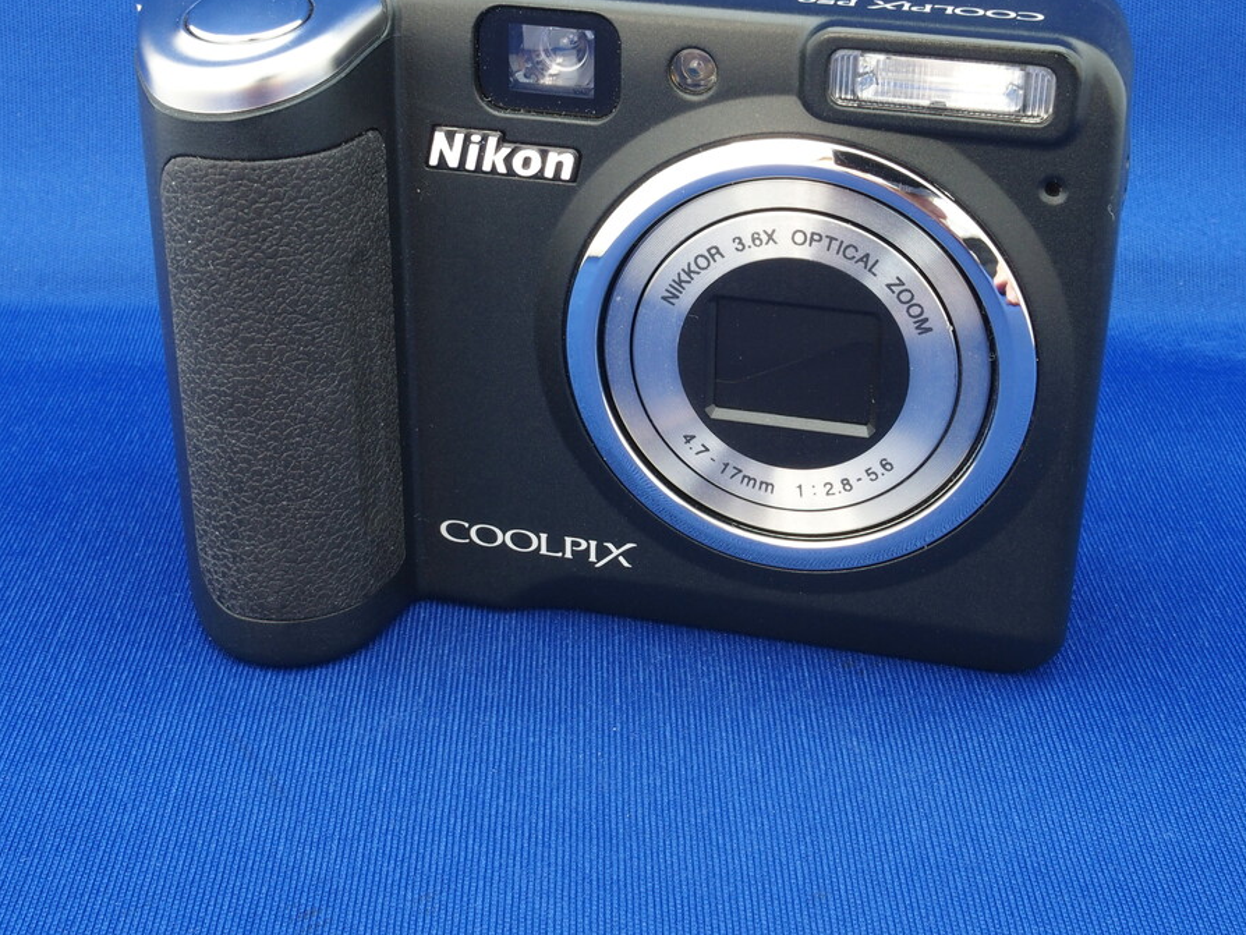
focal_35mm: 51
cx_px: 652
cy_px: 330
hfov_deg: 37.5
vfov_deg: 28.4
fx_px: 1836
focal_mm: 8.1
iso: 100
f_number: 8
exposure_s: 2
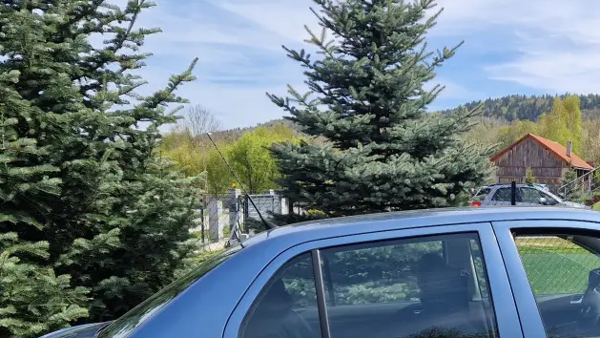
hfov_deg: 38.6
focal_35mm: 51
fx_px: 811
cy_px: 316
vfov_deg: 22.8
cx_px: 505
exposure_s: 1/1288
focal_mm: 5.4
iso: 50
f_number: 1.8
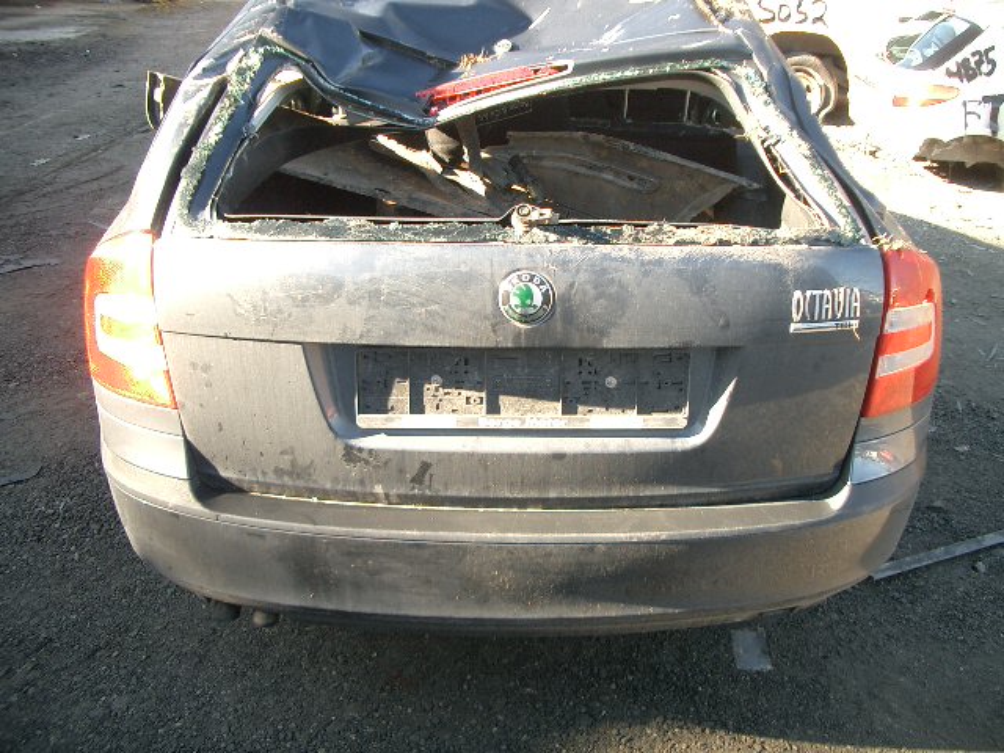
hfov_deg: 52.6
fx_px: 1015
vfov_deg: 40.7
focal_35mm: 35
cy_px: 376
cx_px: 502
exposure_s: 1/80
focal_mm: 5.8
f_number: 2.6
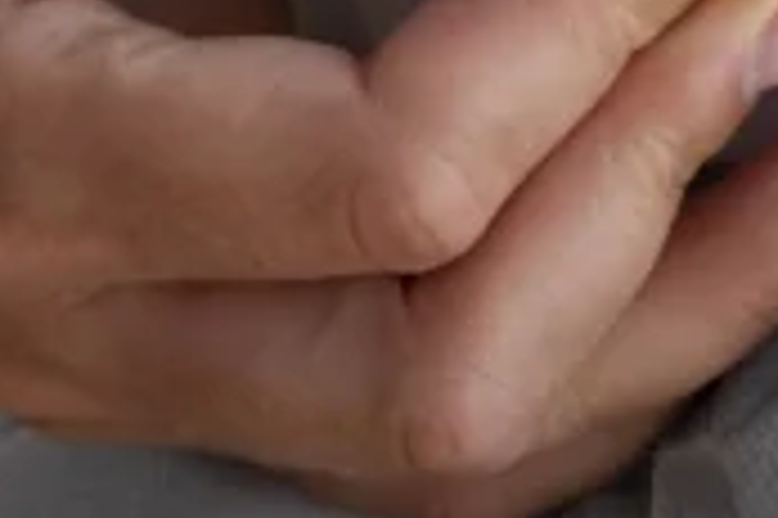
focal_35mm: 445
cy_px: -88
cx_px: 1587
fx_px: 9608
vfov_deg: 3.1
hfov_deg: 4.6
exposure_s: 1/200
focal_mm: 75
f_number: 6.3
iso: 500
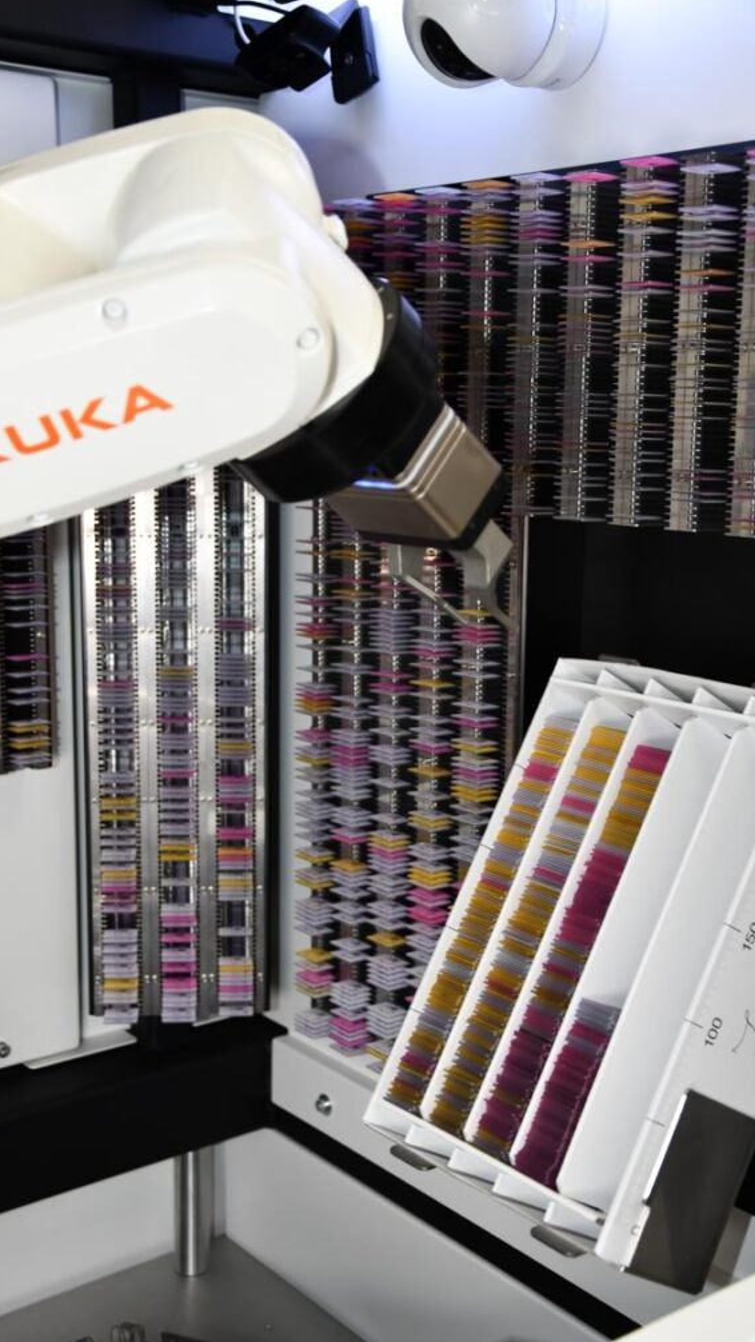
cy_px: 674
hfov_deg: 24.9
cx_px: 378
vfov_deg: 42.9
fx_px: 1708
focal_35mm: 48
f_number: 4.2
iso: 400
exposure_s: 1/100
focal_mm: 30
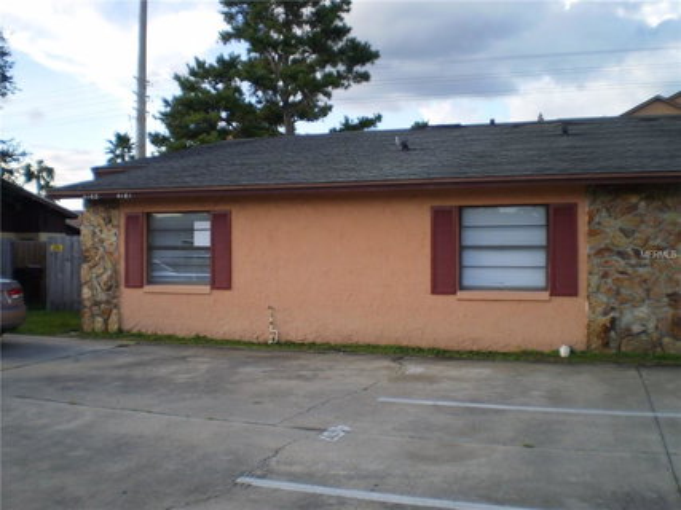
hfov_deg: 51.4
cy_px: 255
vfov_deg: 39.6
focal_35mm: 36
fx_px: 708
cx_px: 340
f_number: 3.1
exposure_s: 1/250
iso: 64
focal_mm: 6.3
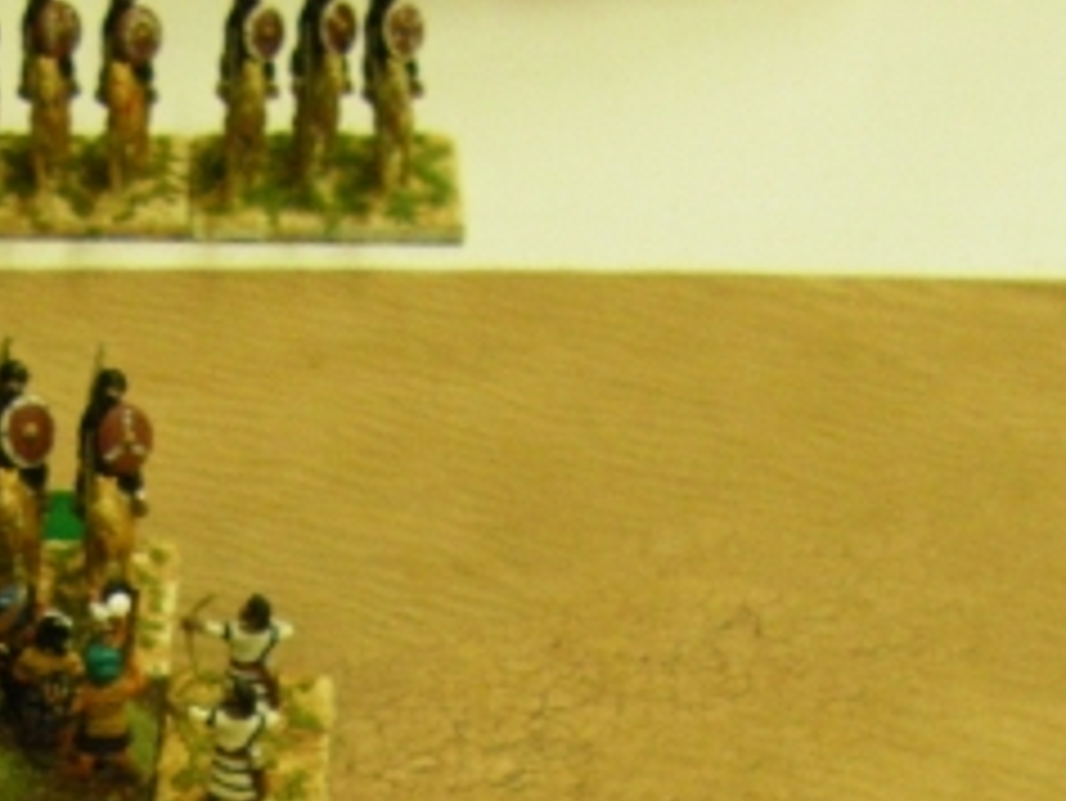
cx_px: 245
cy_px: 1296
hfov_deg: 15.8
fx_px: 3821
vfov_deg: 11.4
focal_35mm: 124
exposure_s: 1/50
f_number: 3.5
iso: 400
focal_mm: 6.3
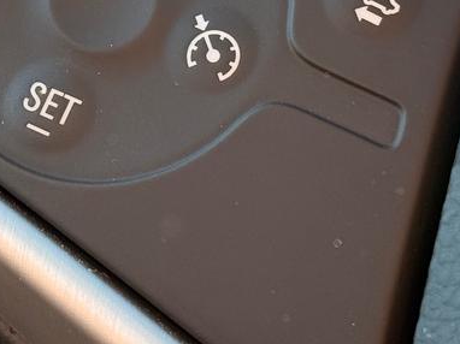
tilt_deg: -11.7
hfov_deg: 12.2
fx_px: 2138
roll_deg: +2.7
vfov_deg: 9.1
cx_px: 46
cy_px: -40
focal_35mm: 161
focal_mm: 6.76
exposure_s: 1/207
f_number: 1.78
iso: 80
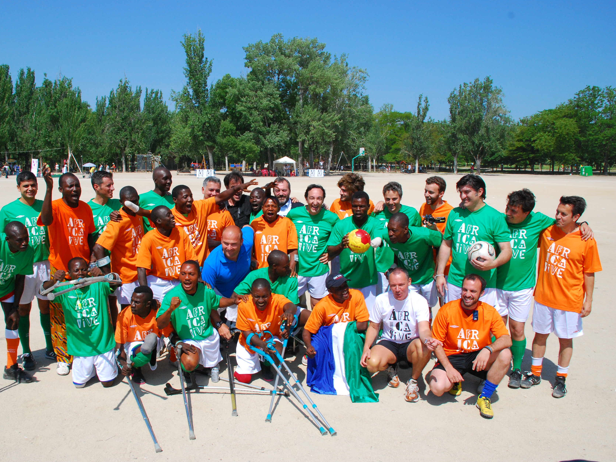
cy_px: 238
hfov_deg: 59.8
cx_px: 268
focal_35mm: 30
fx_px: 534
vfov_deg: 46.8
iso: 400
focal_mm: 18
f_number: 11
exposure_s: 1/500
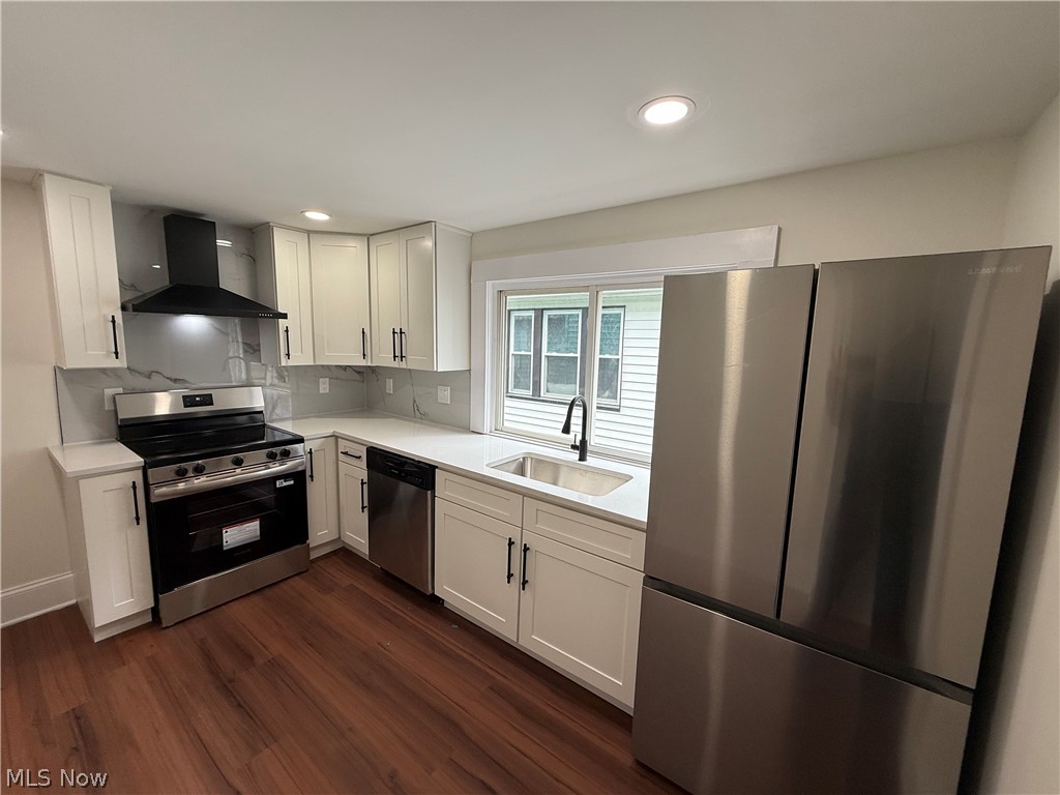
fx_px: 429
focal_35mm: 14
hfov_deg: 102.1
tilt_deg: -7.2
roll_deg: -1.6
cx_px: 530
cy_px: 398
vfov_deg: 85.7
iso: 50
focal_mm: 2.22
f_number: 2.2
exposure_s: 1/120
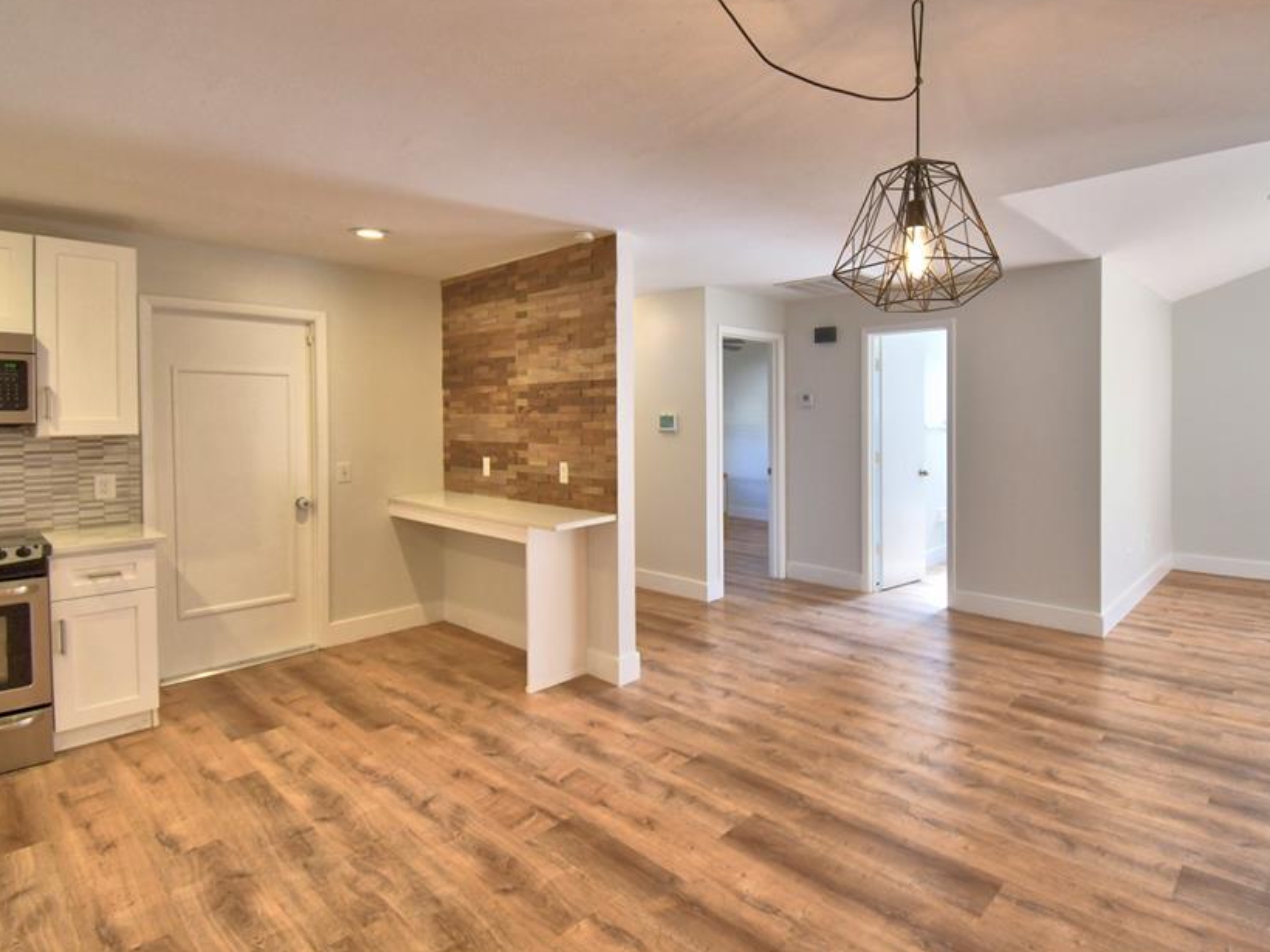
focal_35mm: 18
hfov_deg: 87.6
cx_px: 686
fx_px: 660
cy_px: 430
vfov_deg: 71.4
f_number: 4.5
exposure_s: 1/40
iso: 400
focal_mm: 10
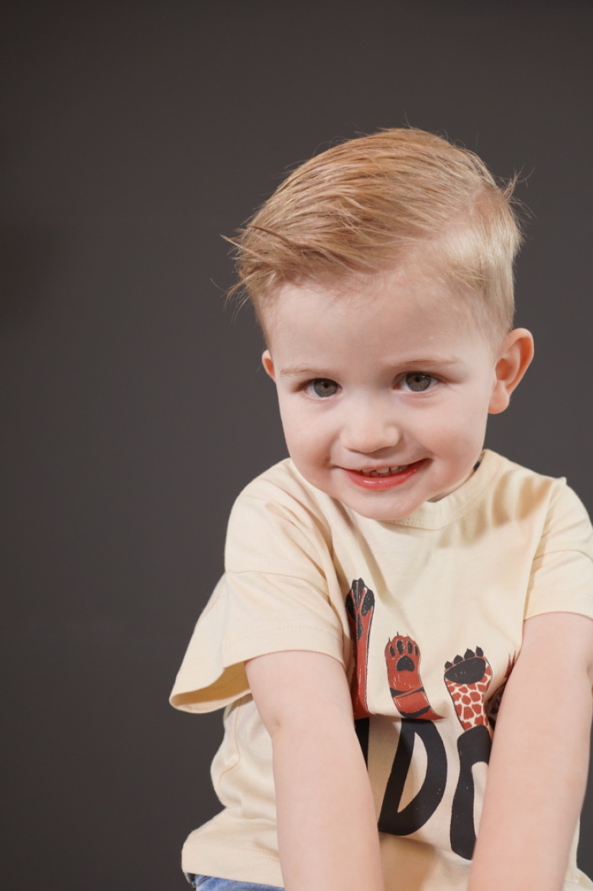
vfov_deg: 55.8
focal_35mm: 34
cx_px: 298
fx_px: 841
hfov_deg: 38.9
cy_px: 445
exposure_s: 1/160
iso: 320
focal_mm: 22
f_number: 4
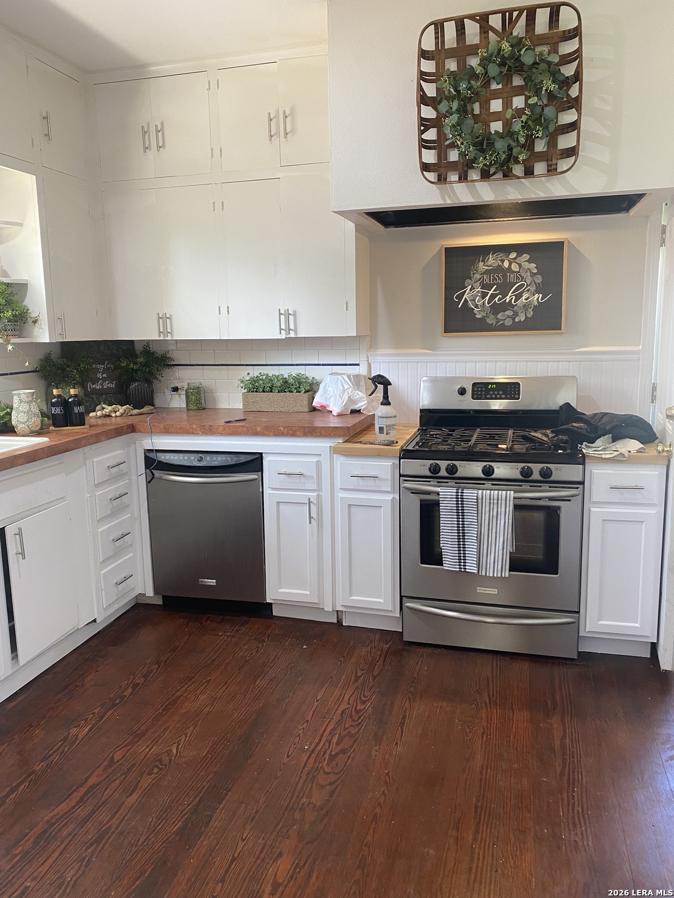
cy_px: 449
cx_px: 337
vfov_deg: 67.3
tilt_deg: -8.5
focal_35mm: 26
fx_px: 675
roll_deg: +0.5
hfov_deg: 53.1
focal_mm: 4.25
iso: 100
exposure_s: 1/60
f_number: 1.8
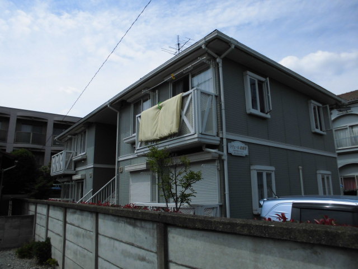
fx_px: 269
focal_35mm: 26
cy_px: 134
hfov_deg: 67.3
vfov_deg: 53.1
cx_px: 179
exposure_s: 1/1000
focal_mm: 4.6
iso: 100
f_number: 3.5
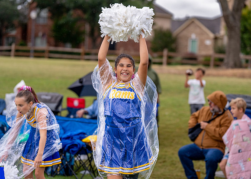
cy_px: 90
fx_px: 858
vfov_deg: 11.9
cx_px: 125
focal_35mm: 120
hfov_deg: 16.6
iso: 400
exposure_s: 1/1600
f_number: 2.8
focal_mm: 111
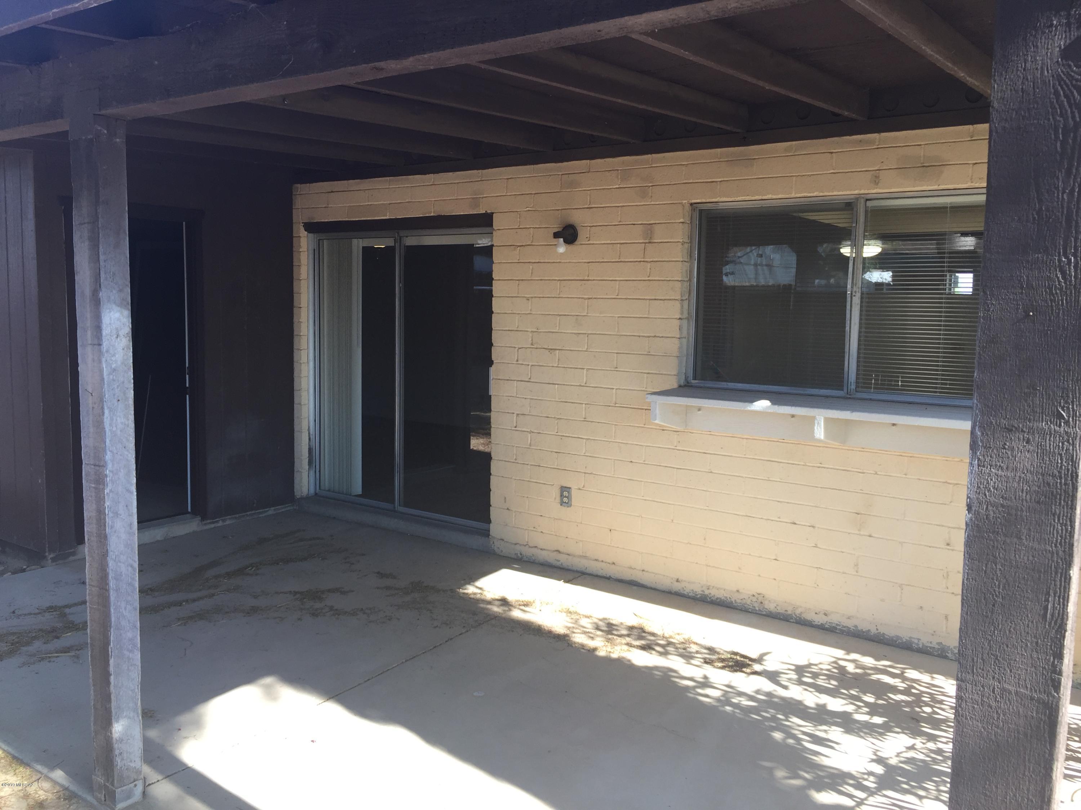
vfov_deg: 48.2
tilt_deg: -4.5
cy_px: 405
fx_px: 906
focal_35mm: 29
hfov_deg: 61.7
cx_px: 540
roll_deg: -2.1
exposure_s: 1/207
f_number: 2.2
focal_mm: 4.15
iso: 32
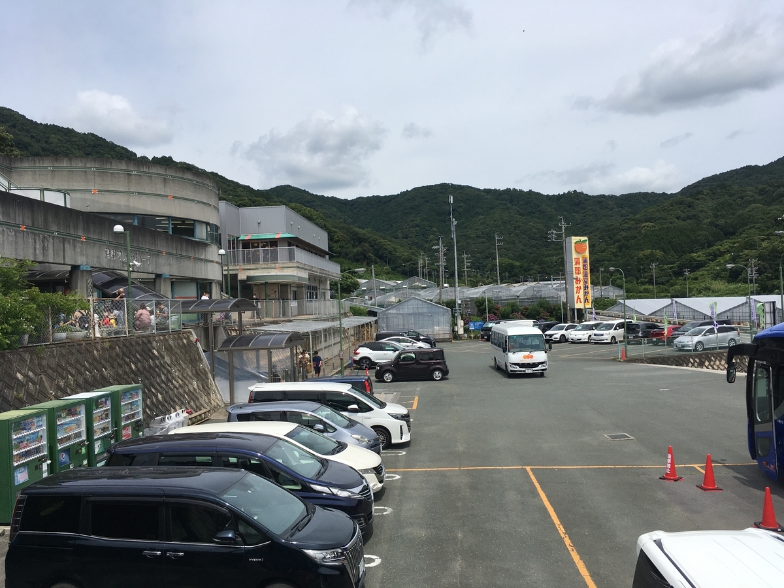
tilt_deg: +0.2
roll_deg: +2.2
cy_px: 294
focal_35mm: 29
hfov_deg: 61.7
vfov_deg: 48.2
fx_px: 657
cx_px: 392
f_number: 2.2
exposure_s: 1/2404
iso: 25
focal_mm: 4.15
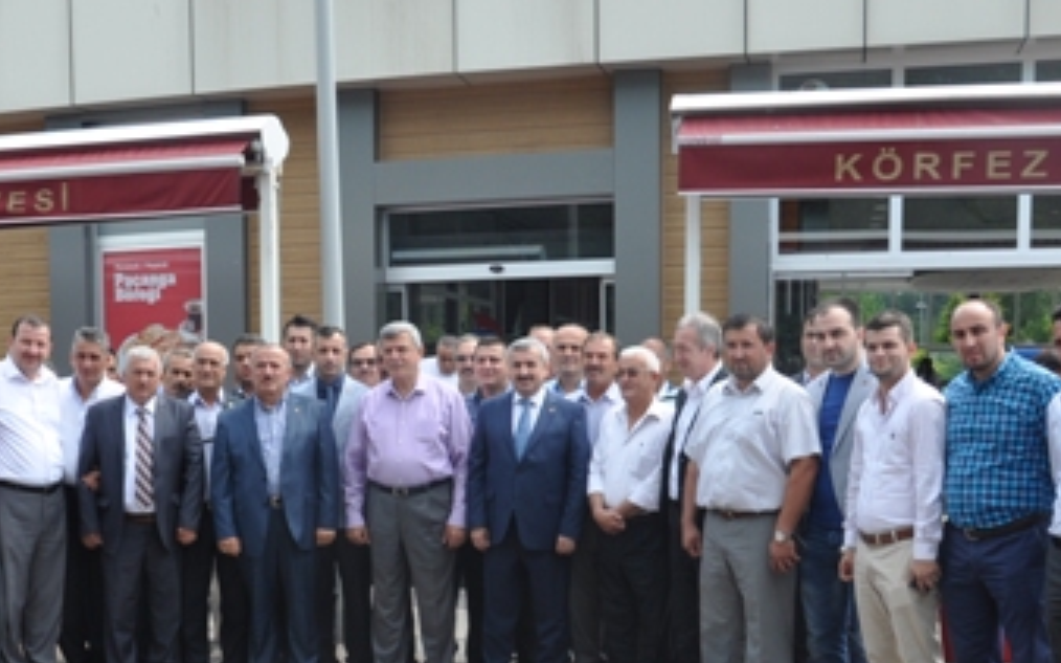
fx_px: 1503
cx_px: 326
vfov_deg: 24.1
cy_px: 614
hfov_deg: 38.3
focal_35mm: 52
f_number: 7.1
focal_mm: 18
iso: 200
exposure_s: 1/250
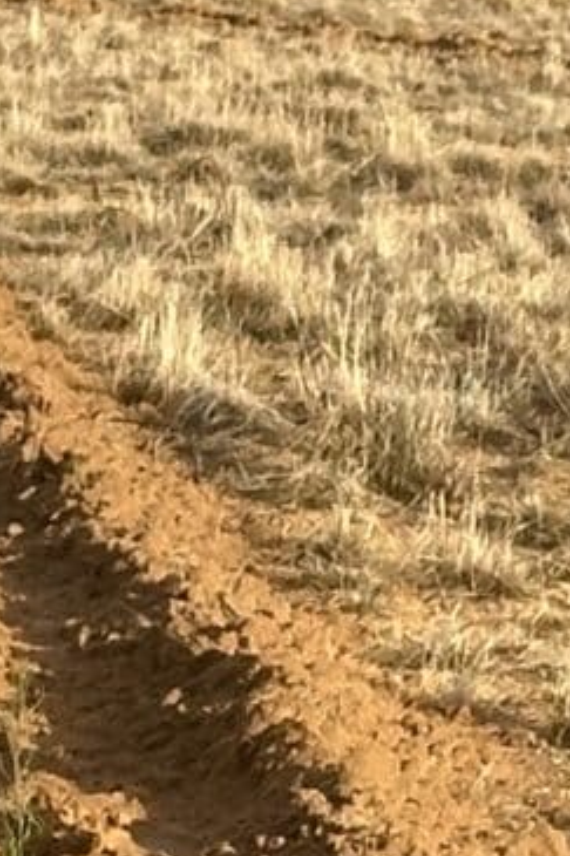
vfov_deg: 5.8
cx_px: 138
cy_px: 1137
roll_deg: -0.2
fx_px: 8320
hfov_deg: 3.9
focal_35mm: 350
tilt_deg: -9.6
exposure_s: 1/756
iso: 64
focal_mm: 6.86
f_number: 1.78
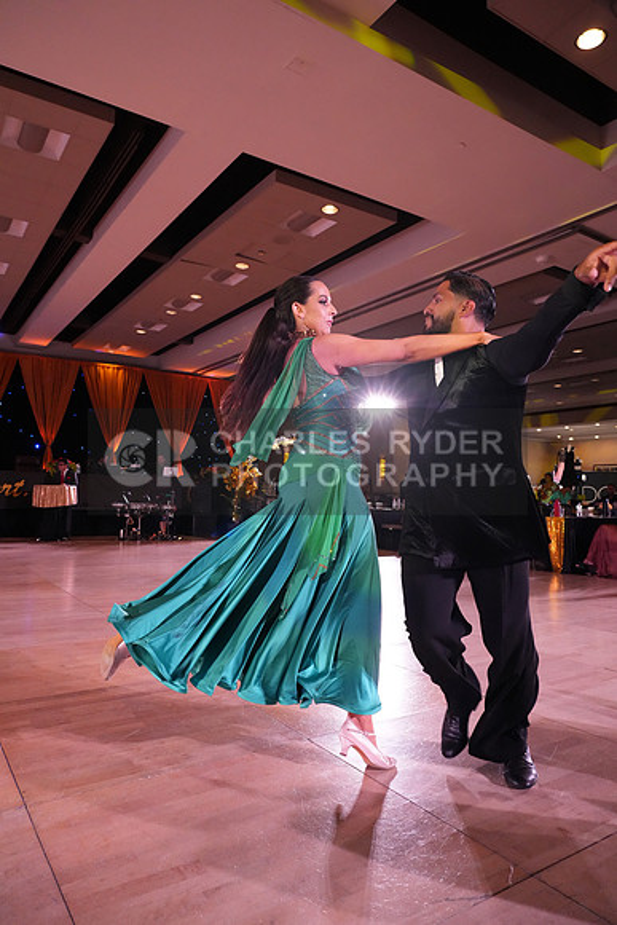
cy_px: 462
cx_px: 308
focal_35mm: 24
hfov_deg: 53.2
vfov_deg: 73.7
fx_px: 617
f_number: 5
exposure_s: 1/400
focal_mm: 24
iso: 6400
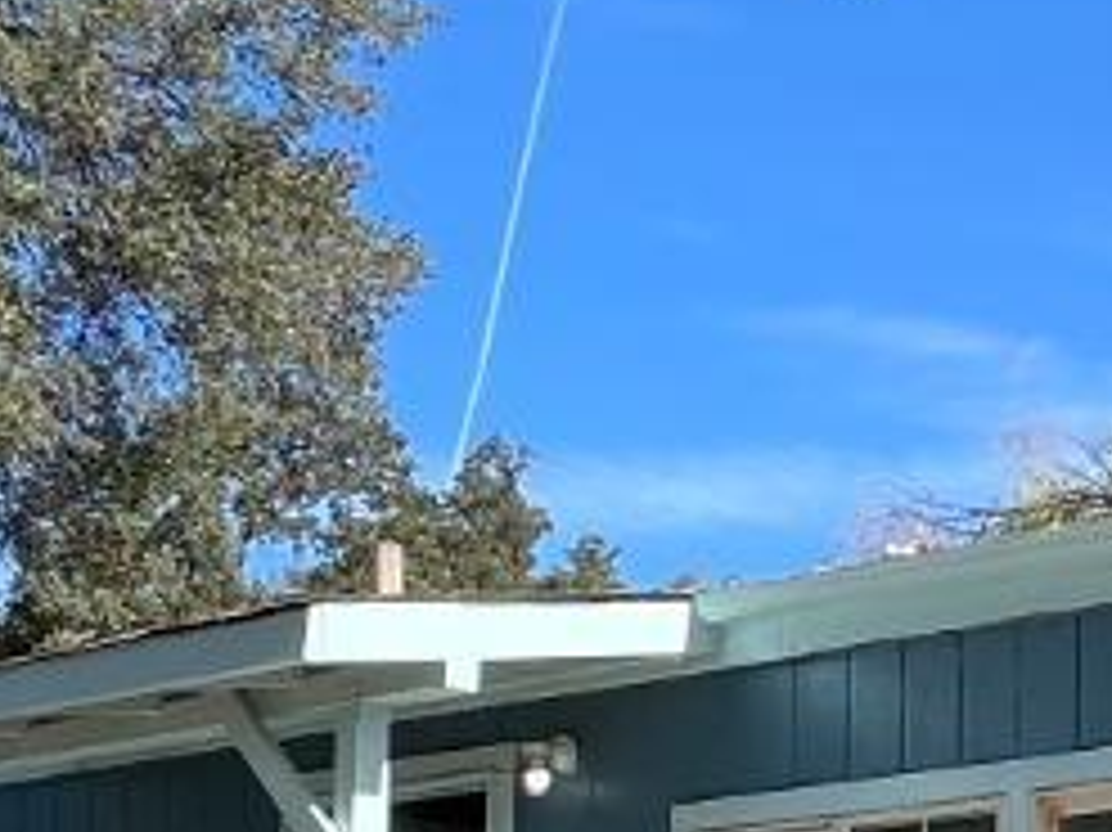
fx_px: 2537
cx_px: 1783
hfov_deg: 20.3
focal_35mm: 79
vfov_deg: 17.4
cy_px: 1095
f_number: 1.8
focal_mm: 1.57
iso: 32
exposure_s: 1/758
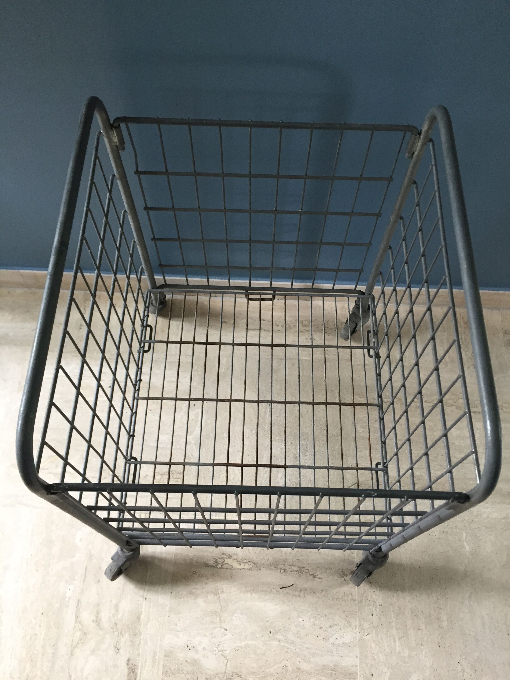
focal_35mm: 29
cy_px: 340
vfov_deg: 61.7
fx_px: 570
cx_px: 255
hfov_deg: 48.2
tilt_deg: -66.3
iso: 125
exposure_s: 1/33
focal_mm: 4.15
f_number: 2.2
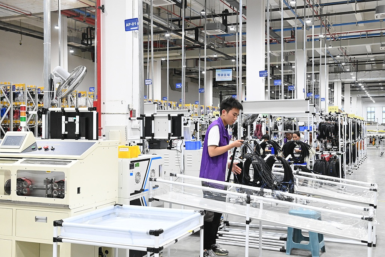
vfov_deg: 31.9
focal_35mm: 42
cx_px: 192
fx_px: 449
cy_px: 128
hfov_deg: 46.4
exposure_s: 1/320
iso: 4000
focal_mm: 42
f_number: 5
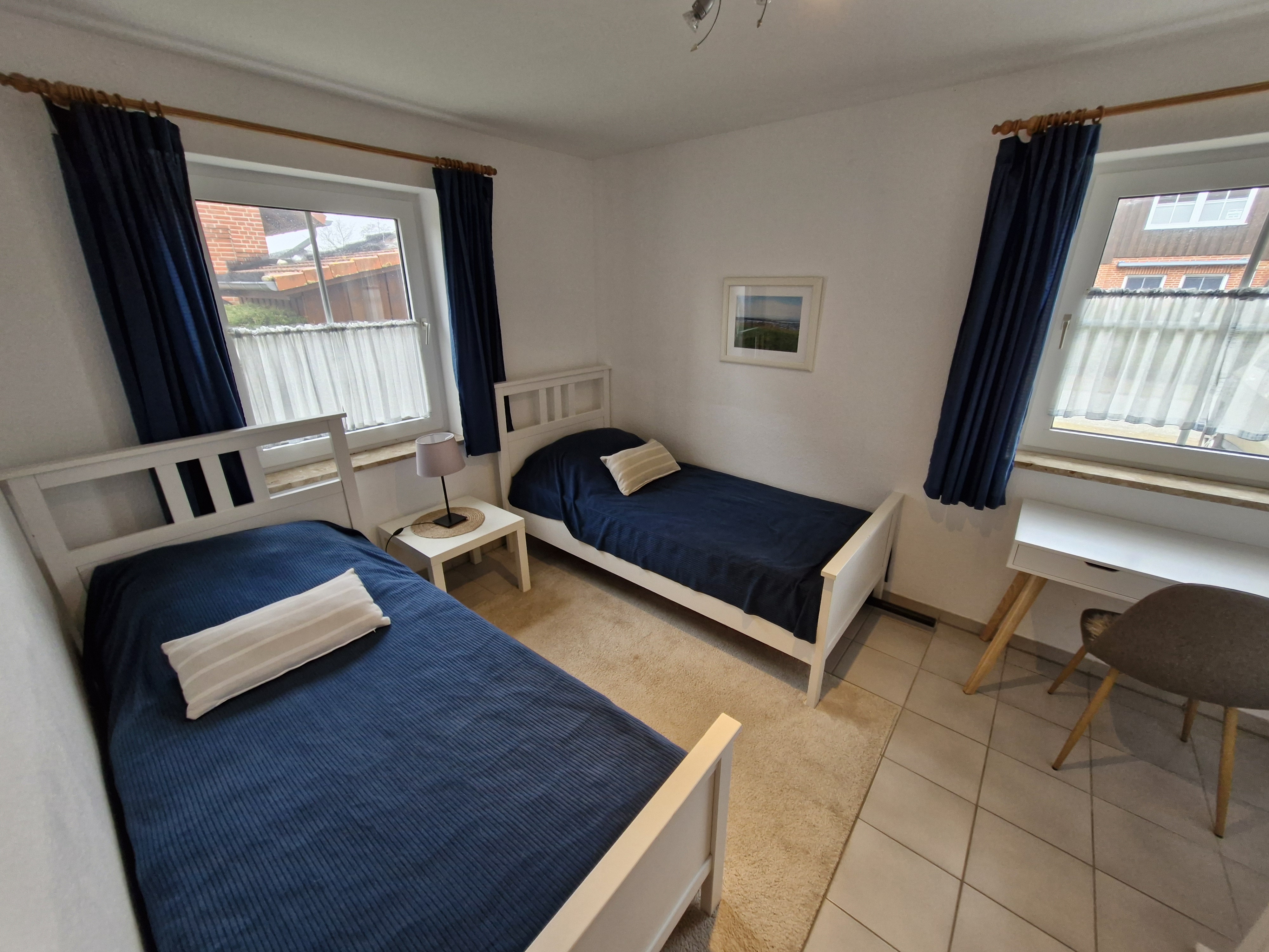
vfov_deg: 89.9
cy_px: 476
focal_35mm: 13
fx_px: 477
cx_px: 634
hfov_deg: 106.2
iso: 160
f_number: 2.2
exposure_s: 1/50
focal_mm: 1.74
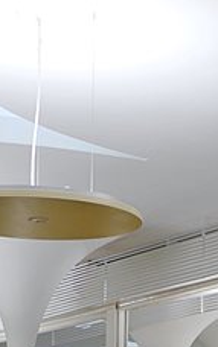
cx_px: 384
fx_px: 1233
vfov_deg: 15.6
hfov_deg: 9.6
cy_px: 390
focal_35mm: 130
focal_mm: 14
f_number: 2.5
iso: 200
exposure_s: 1/60
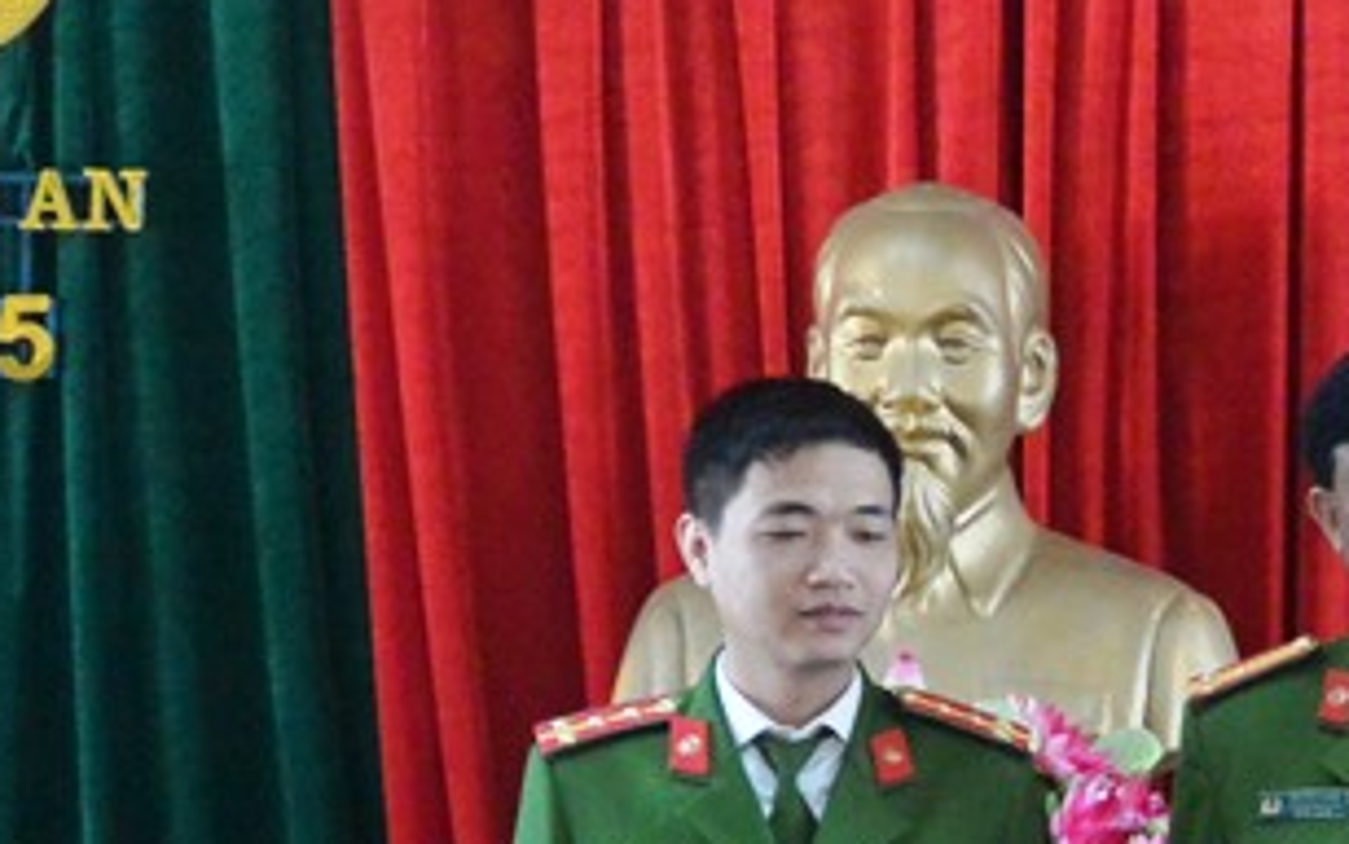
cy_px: 824
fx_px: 4633
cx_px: 1841
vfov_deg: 10.3
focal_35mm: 126
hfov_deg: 15.6
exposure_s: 1/60
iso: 800
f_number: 4
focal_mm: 14
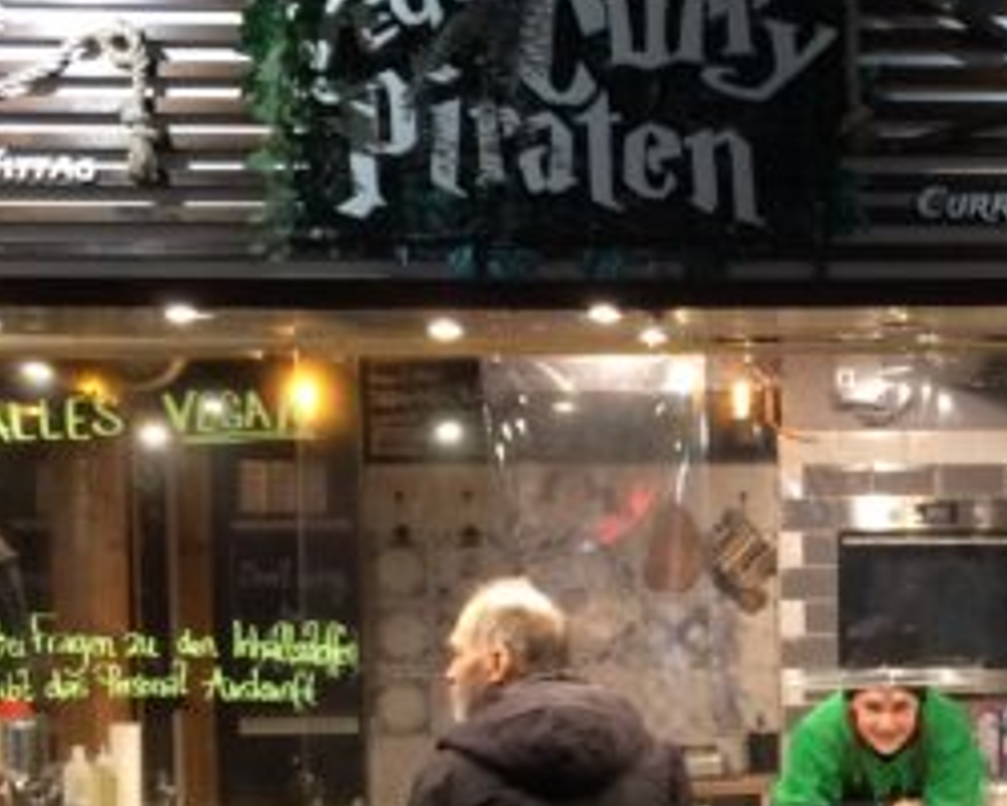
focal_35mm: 87
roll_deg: +0.2
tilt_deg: -1.3
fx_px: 2593
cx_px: 1003
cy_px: 814
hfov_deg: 21.2
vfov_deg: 17.2
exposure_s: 1/33
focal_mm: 4.15
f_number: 2.2
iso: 250
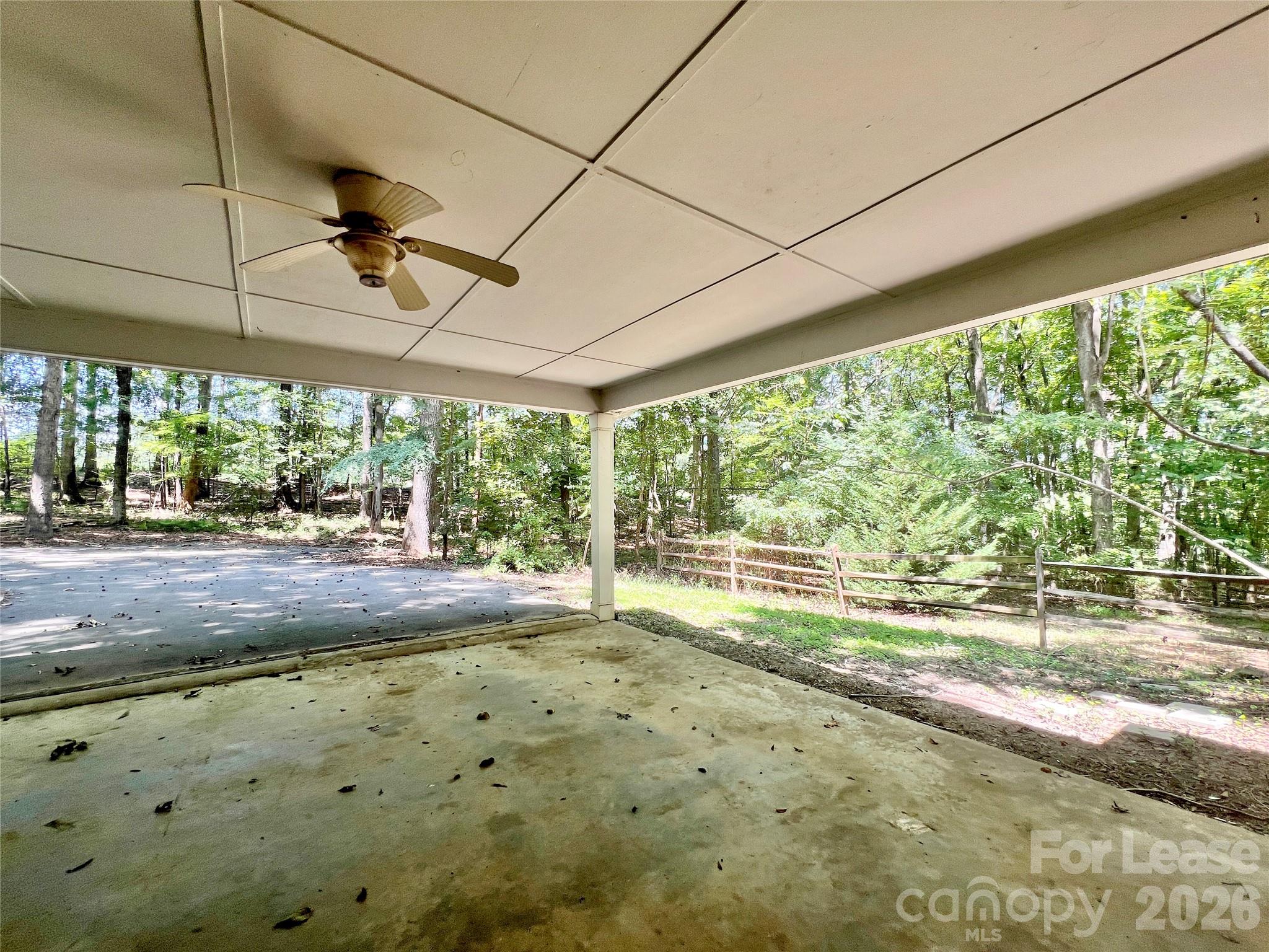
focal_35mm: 13
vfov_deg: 89.9
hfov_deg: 106.2
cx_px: 634
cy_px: 476
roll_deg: +0.5
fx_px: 477
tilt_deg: +2.3
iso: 40
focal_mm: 1.57
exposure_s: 1/99
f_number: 1.8
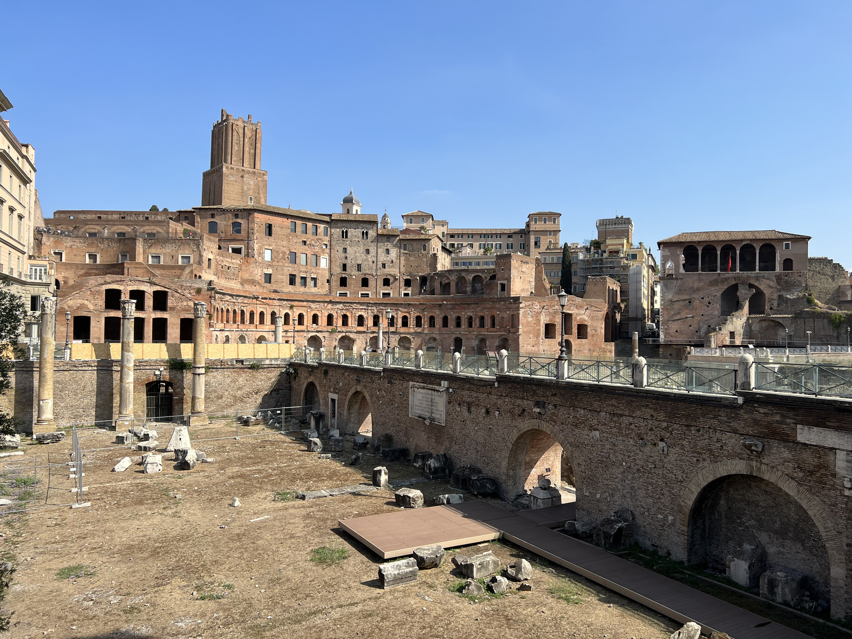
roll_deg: -0.8
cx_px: 426
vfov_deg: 53.1
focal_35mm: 26
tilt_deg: +1.4
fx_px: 640
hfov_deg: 67.3
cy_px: 320
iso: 50
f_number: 1.5
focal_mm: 5.7
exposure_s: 1/3968
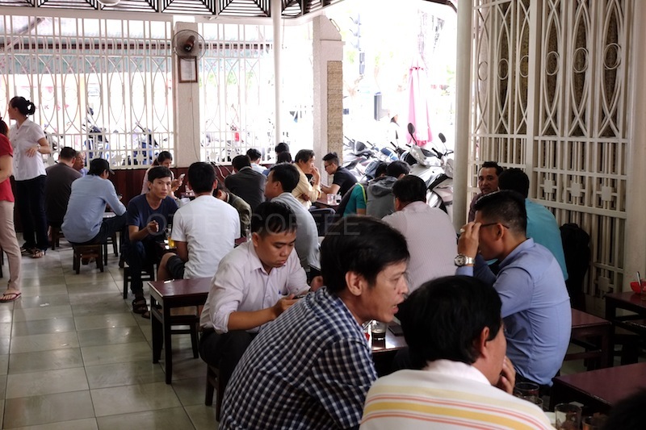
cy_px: 215
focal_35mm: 41
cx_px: 323
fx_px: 736
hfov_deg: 47.4
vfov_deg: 32.6
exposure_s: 1/60
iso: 1600
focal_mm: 27
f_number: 5.6
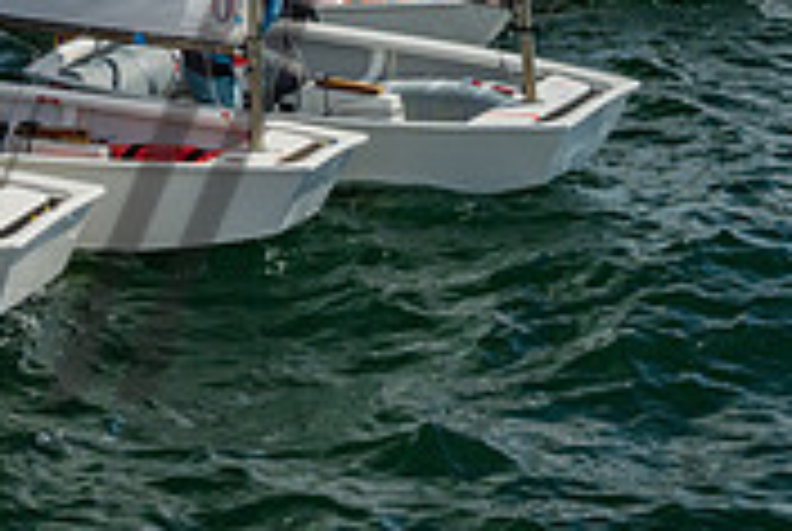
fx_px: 3261
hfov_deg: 13.5
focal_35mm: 148
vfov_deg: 9.1
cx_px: -153
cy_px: -218
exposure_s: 1/640
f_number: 8
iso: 100
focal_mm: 45
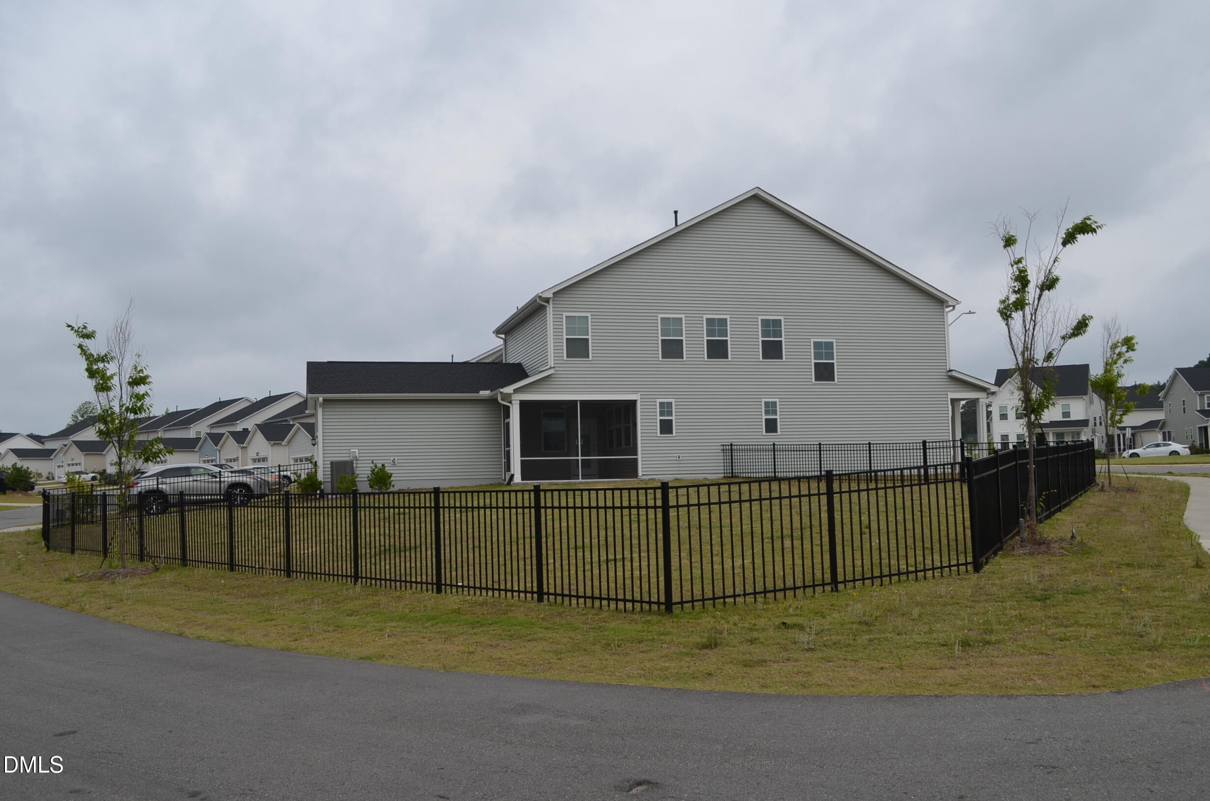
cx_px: 605
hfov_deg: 57.3
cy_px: 400
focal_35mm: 33
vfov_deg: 39.8
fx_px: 1107
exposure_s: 1/250
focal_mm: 22
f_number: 8
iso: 180
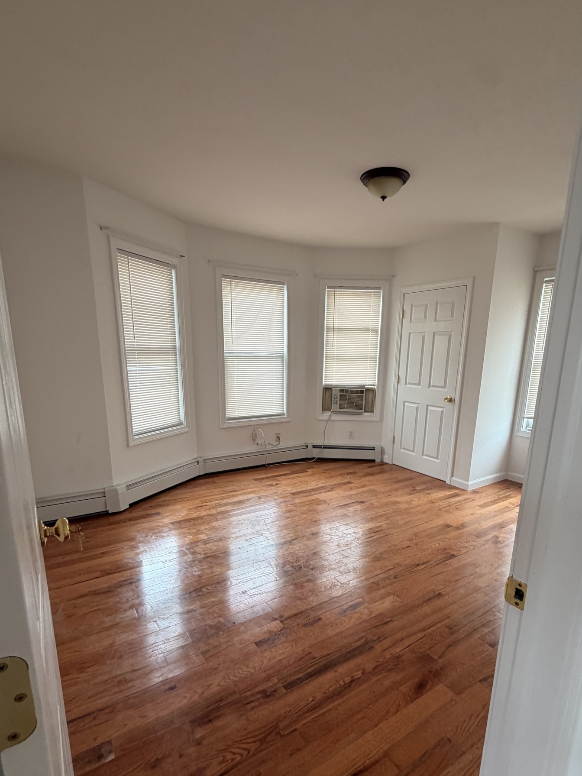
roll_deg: -2.0
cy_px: 452
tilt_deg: -13.3
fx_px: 404
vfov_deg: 87.0
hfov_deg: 71.5
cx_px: 315
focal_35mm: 18
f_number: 2.2
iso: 200
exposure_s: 1/120
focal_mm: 2.22
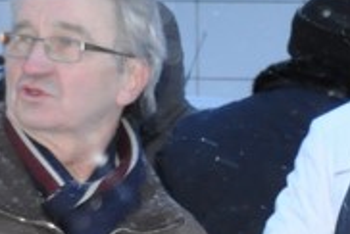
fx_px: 2960
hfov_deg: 6.6
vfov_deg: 4.5
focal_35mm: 304
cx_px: 612
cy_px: 466
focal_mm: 32
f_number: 4.2
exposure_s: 1/60
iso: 1000
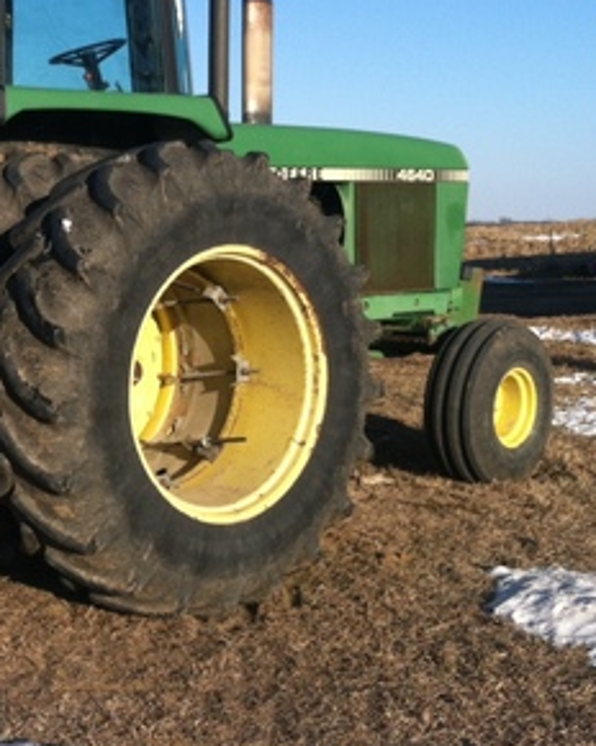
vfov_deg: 29.4
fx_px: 1411
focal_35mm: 64
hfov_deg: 23.1
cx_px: 44
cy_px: 273
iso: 80
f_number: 2.8
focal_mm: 3.85
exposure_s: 1/909
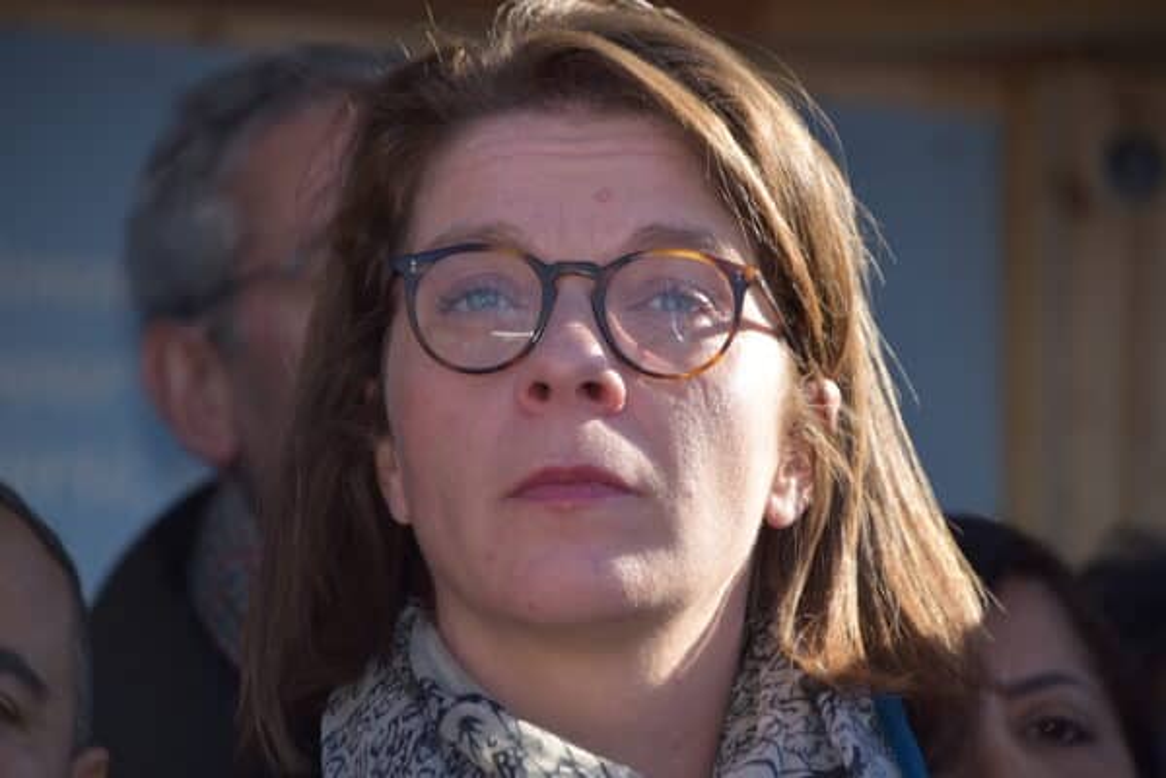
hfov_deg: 7.0
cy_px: 389
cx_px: 583
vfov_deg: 4.7
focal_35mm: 292
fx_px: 9473
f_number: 6.3
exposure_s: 1/200
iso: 100
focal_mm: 195
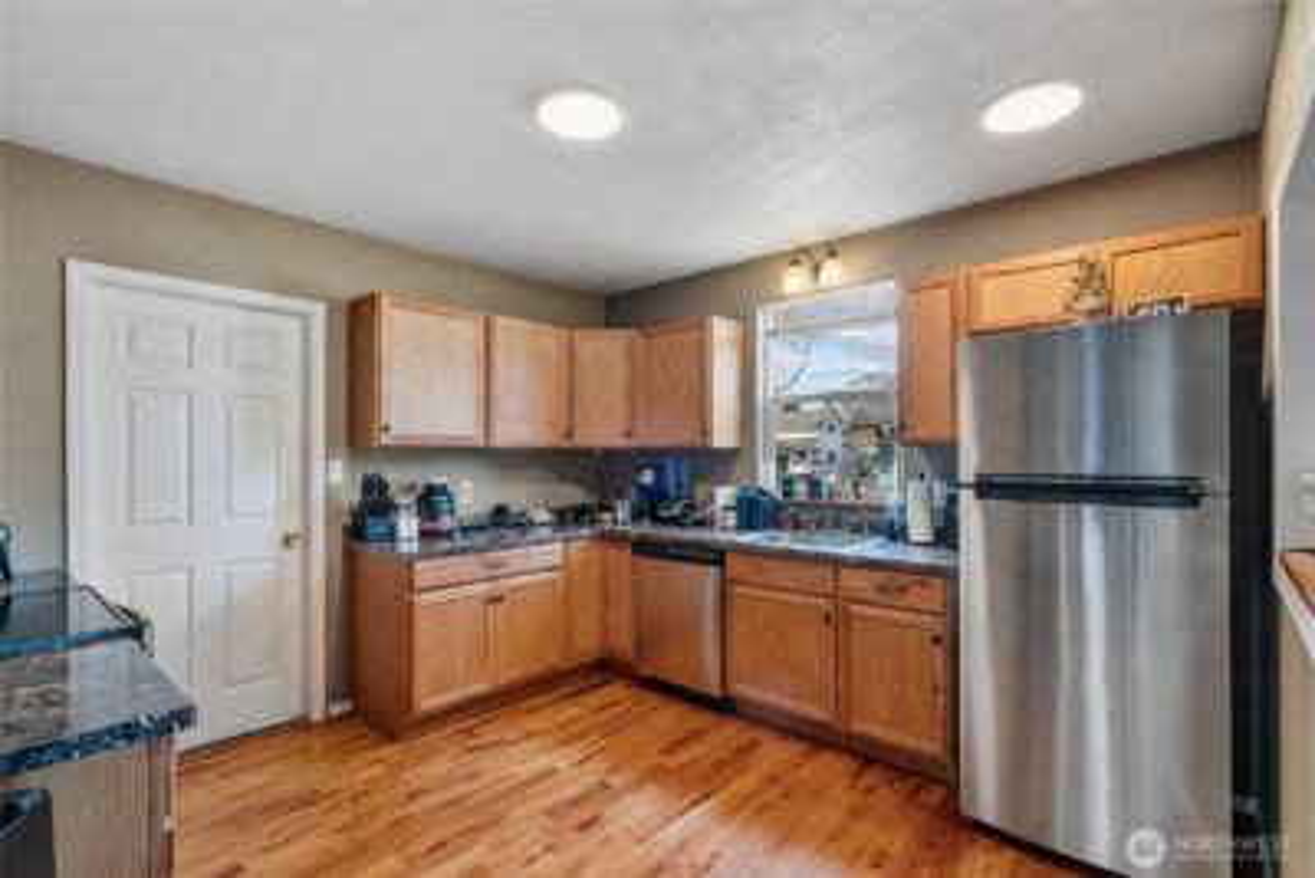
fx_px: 585
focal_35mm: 16
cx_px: 658
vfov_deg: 73.8
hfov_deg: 96.7
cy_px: 439
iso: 1250
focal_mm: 16
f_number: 8
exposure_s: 1/13
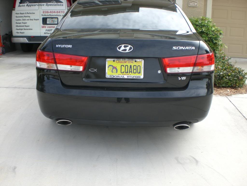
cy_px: 93
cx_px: 124
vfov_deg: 37.7
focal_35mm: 38
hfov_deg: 49.0
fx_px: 271
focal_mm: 6.3
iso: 50
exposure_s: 1/320
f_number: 3.1
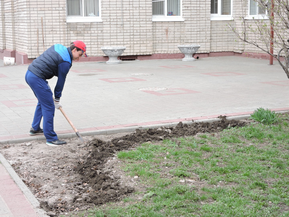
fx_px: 584
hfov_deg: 27.8
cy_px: 108
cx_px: 144
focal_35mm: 70
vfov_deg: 21.0
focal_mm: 12.5
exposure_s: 1/50
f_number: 4.5
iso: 100
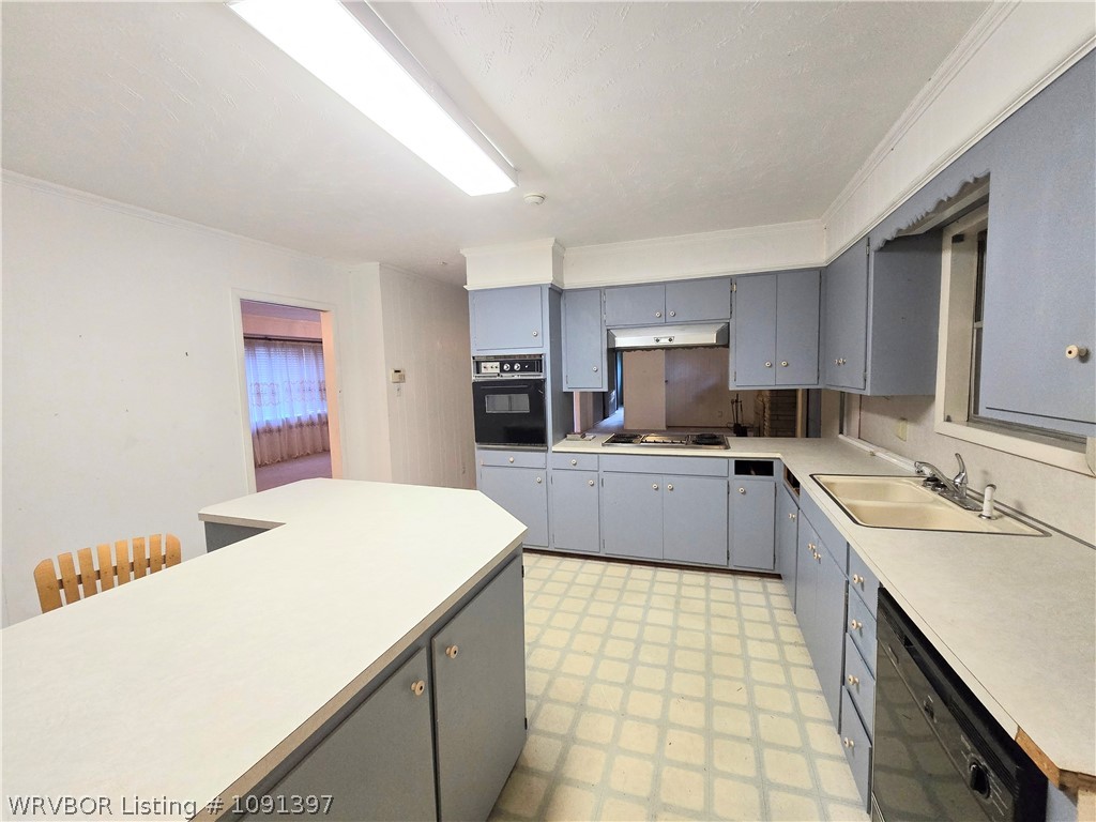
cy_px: 411
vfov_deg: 89.9
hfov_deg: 106.2
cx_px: 548
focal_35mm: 13
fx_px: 412
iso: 250
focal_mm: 2.2
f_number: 2.2
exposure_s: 1/60
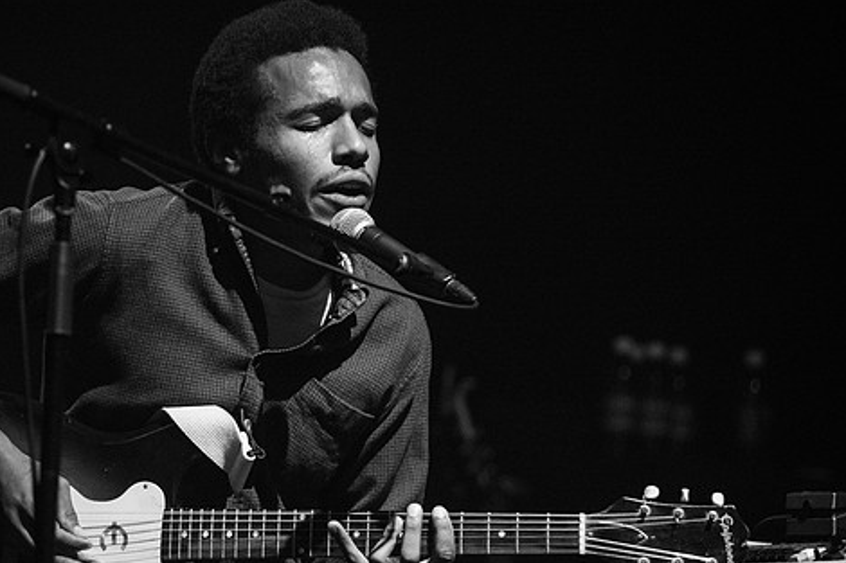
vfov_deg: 7.7
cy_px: 312
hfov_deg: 11.5
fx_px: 4205
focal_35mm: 179
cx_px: 329
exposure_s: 1/100
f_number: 3.2
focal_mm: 145
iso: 2500
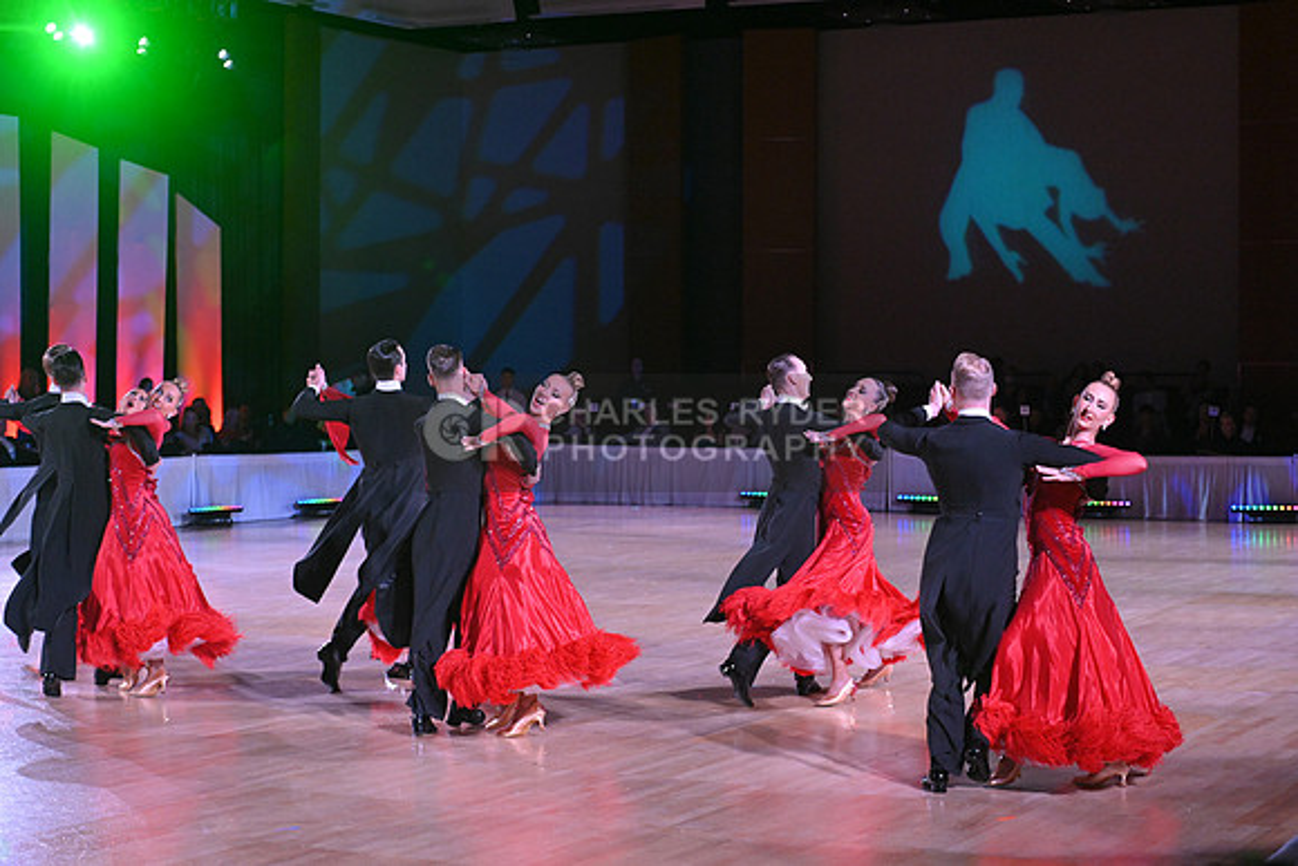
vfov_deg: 19.5
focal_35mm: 70
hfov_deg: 28.8
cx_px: 649
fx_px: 2524
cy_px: 433
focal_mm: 70
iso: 3200
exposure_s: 1/400
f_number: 4
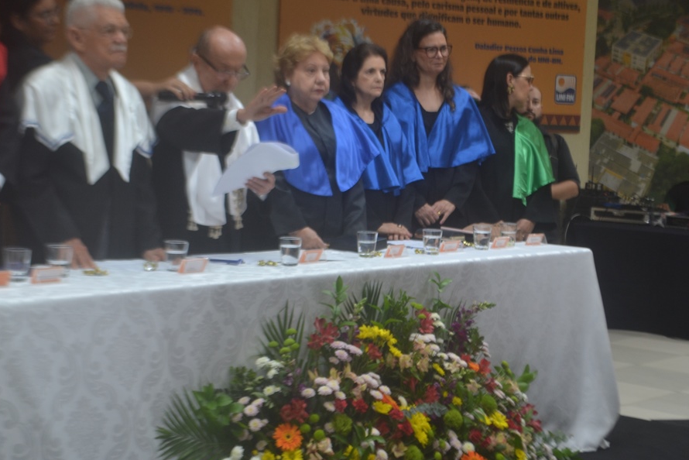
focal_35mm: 69
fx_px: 1321
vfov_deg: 19.7
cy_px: 227
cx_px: 341
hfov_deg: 29.2
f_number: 5.3
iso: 400
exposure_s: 1/20
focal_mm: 40
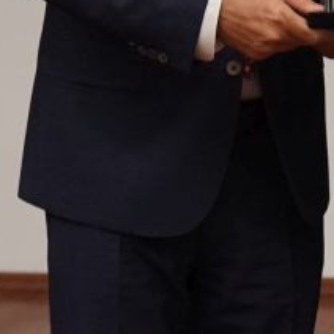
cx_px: 553
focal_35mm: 174
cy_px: 72
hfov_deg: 9.7
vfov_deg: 10.0
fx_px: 1899
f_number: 3.2
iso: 4000
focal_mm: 29
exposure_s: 1/125
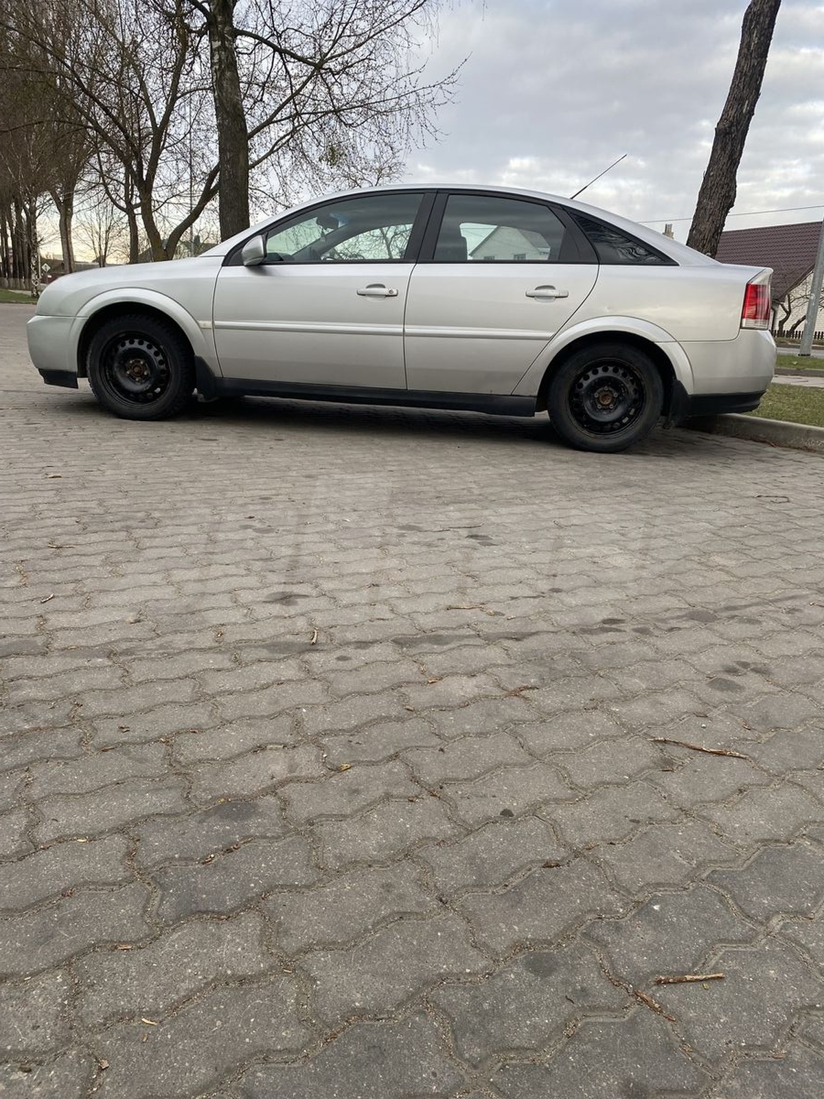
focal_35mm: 26
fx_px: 825
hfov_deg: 53.1
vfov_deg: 67.3
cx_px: 412
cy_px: 550
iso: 32
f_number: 1.8
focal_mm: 4.25
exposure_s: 1/197
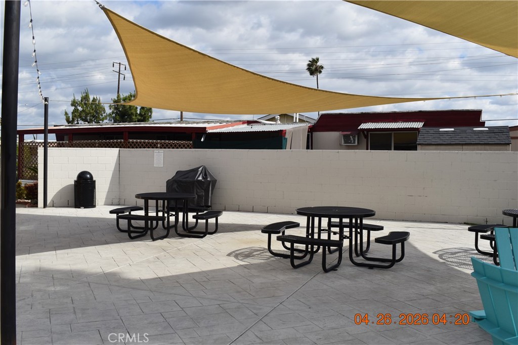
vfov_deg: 36.9
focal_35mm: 36
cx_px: 259
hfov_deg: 53.1
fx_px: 518
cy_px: 172
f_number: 9
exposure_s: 1/320
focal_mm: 24
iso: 100
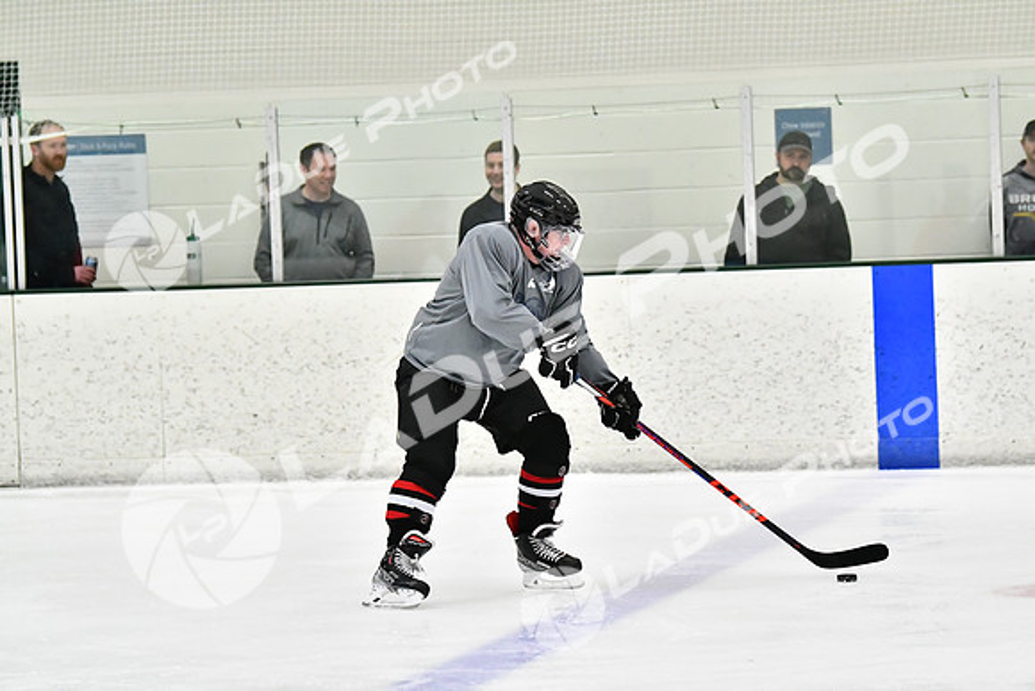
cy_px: 346
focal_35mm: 188
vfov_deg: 7.3
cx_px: 518
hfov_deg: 11.0
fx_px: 5392
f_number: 2.8
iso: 5000
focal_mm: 125
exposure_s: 1/1250
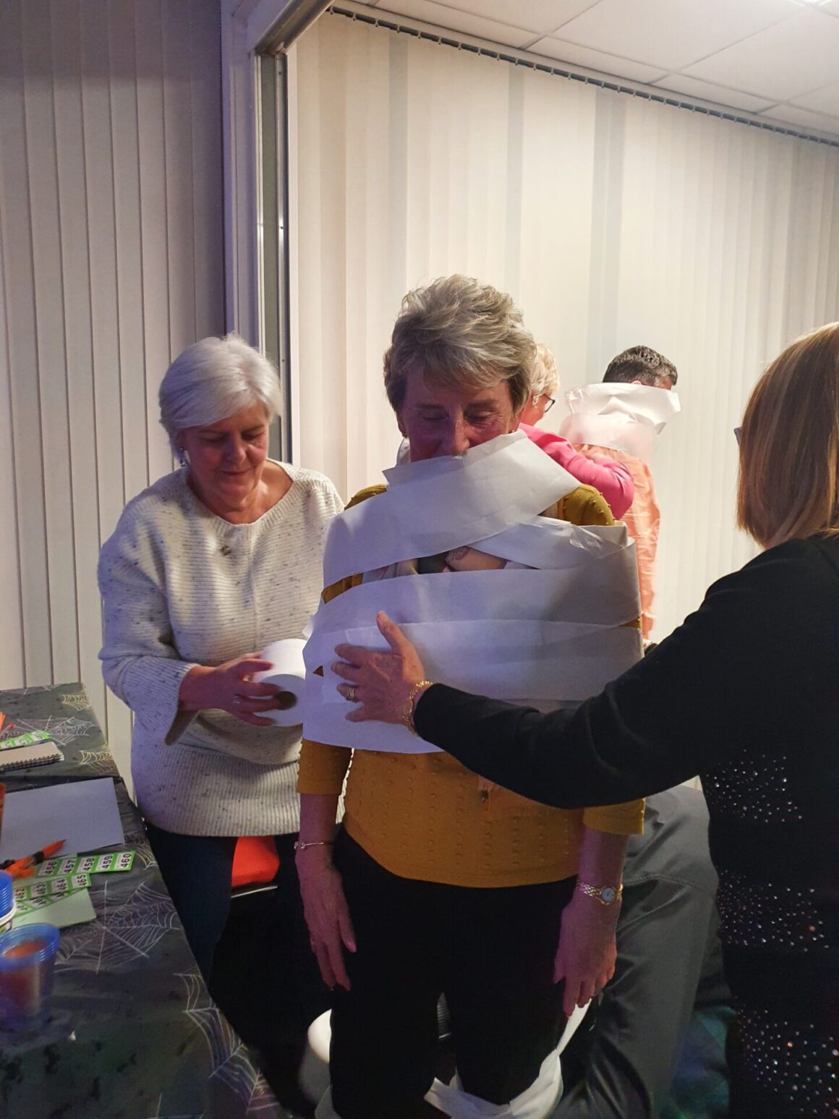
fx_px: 840
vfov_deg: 67.3
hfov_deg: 53.1
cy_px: 560
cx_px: 420
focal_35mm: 26
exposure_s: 1/40
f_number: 1.5
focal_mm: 4.32
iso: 200
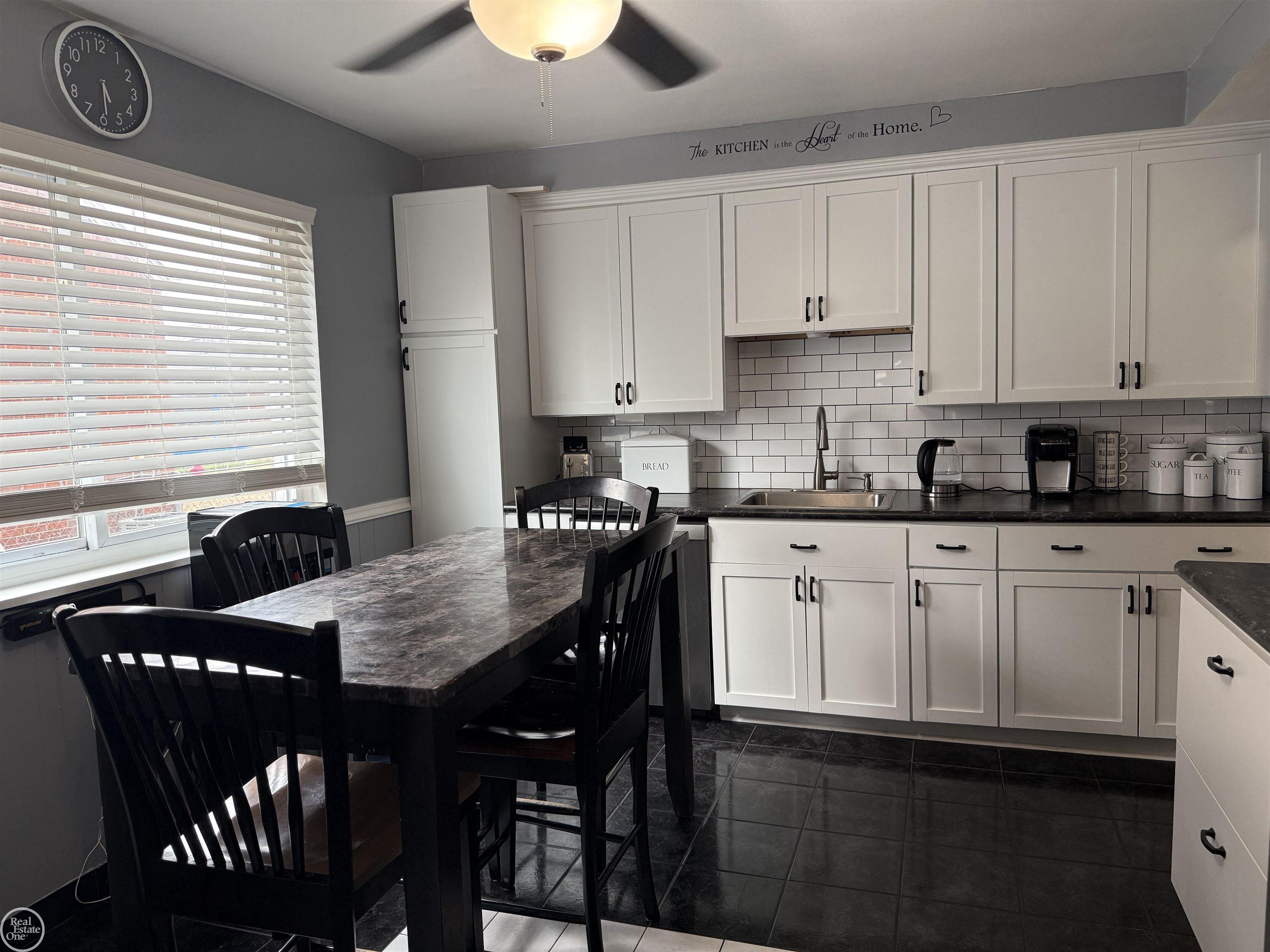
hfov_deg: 71.6
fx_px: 881
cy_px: 476
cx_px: 635
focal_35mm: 24
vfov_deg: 56.8
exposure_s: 1/120
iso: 250
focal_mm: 6.76
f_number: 1.78
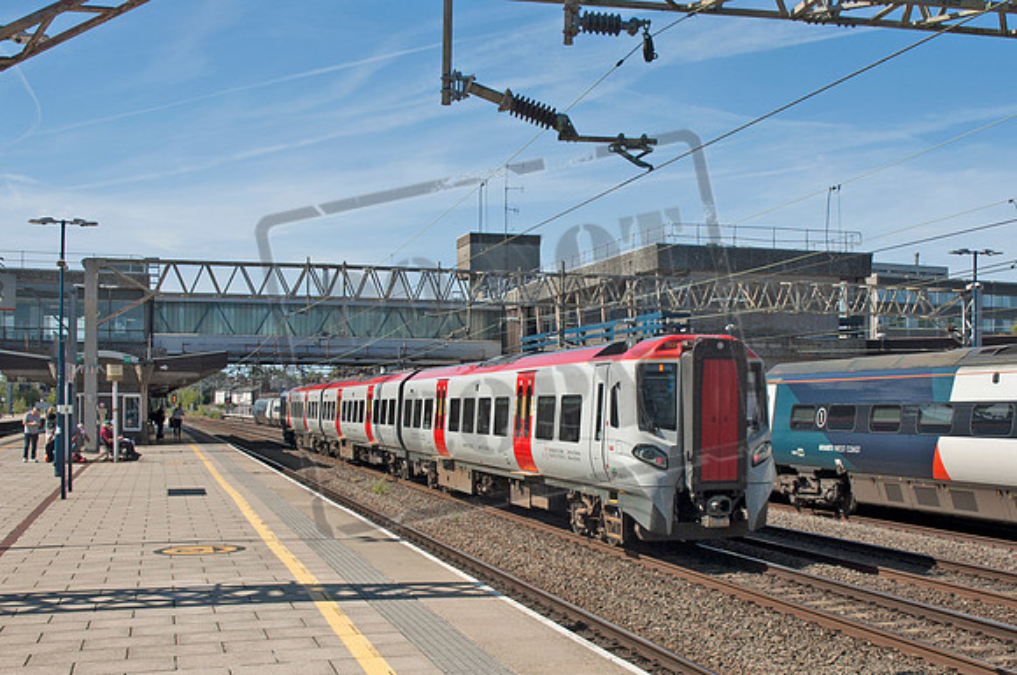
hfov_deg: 53.2
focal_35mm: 36
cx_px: 508
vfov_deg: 36.8
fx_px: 1016
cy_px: 338
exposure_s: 1/320
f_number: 9
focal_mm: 24
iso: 200
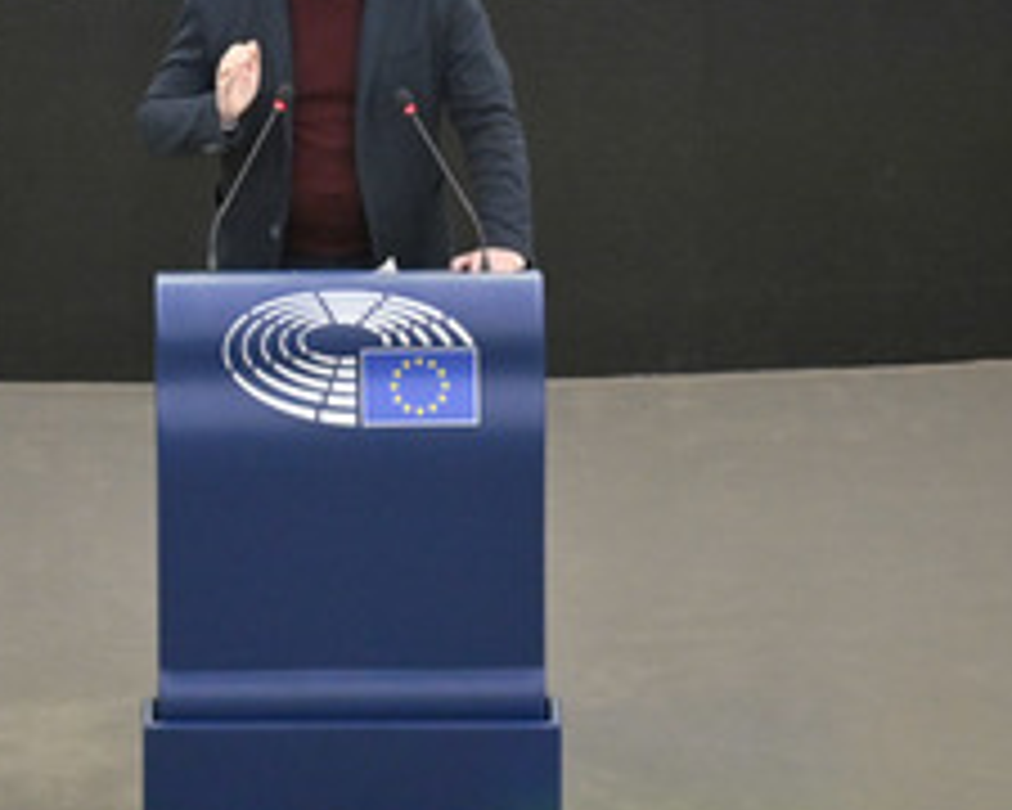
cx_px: 333
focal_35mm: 375
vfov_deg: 4.1
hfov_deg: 5.2
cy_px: 364
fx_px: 11232
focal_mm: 200
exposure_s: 1/500
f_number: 2.8
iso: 1600
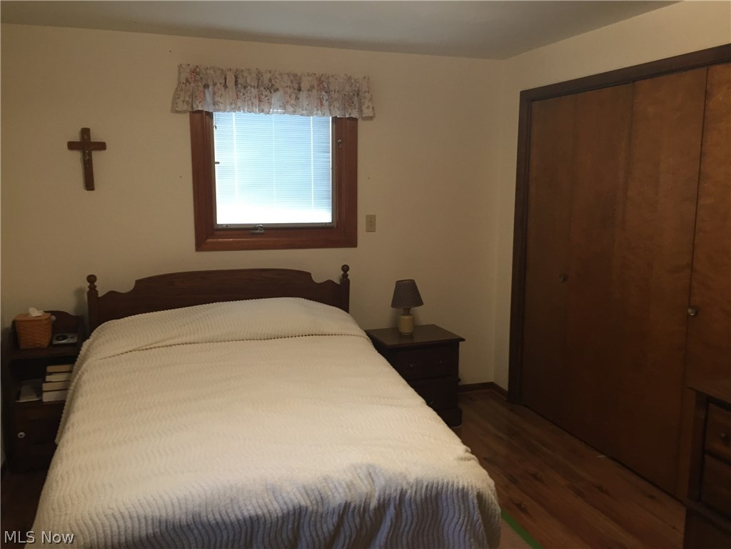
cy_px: 274
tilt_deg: -10.0
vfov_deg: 48.2
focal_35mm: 29
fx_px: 612
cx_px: 366
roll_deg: -0.2
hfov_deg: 61.7
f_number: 2.2
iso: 100
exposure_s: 1/30
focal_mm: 4.15
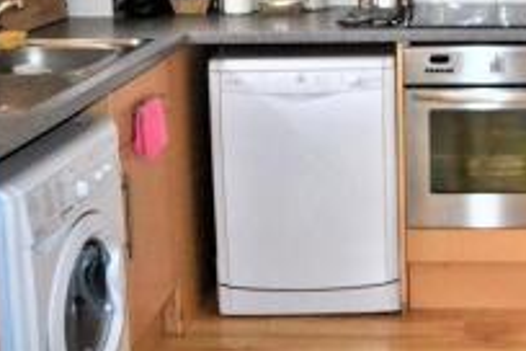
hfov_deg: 27.9
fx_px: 1023
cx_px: 459
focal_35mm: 70
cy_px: -55
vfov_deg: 18.6
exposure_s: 1/60
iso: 1600
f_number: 3.8
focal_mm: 20
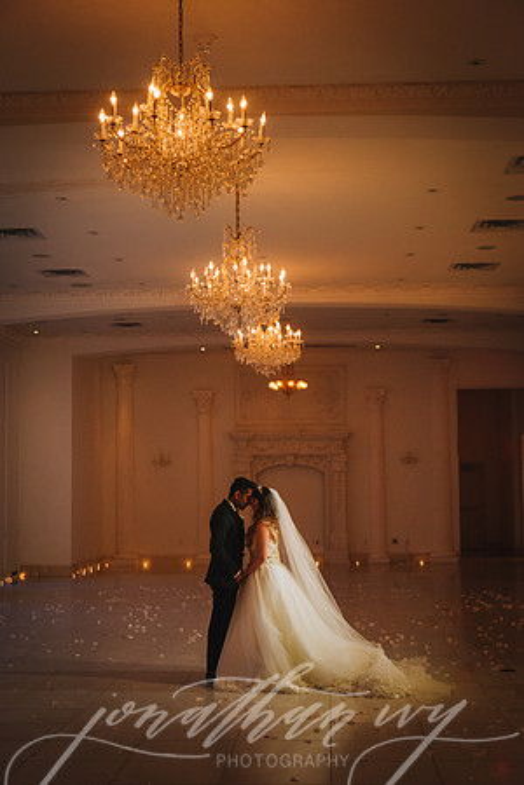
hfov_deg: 24.2
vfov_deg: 35.6
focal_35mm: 56
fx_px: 1223
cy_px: 392
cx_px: 262
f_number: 2.8
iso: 1600
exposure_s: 1/125
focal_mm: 56
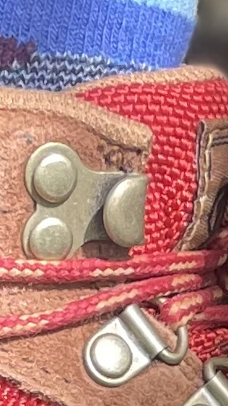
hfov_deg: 5.4
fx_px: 2429
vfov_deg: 8.5
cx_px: 166
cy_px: 1073
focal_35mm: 226
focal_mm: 4.2
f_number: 1.6
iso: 40
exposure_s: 1/223
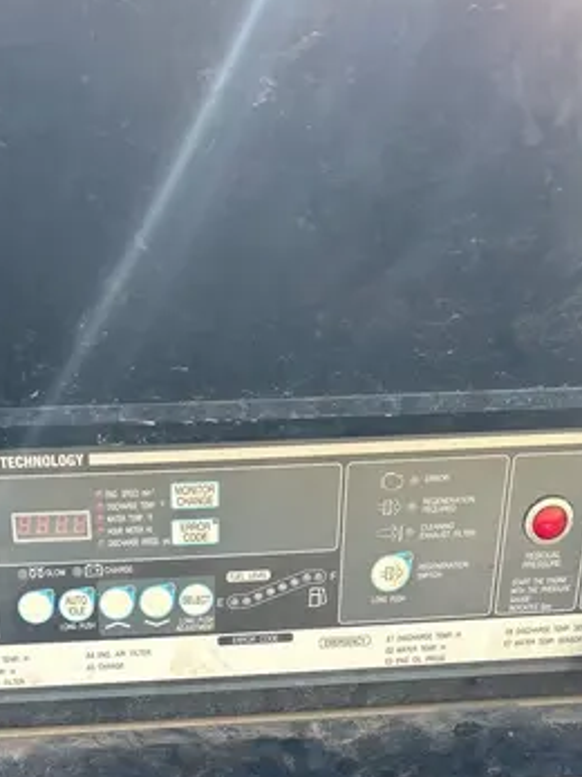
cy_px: 727
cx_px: 204
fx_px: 1234
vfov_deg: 32.8
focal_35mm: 55
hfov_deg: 26.4
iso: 50
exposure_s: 1/504
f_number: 1.5
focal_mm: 5.7
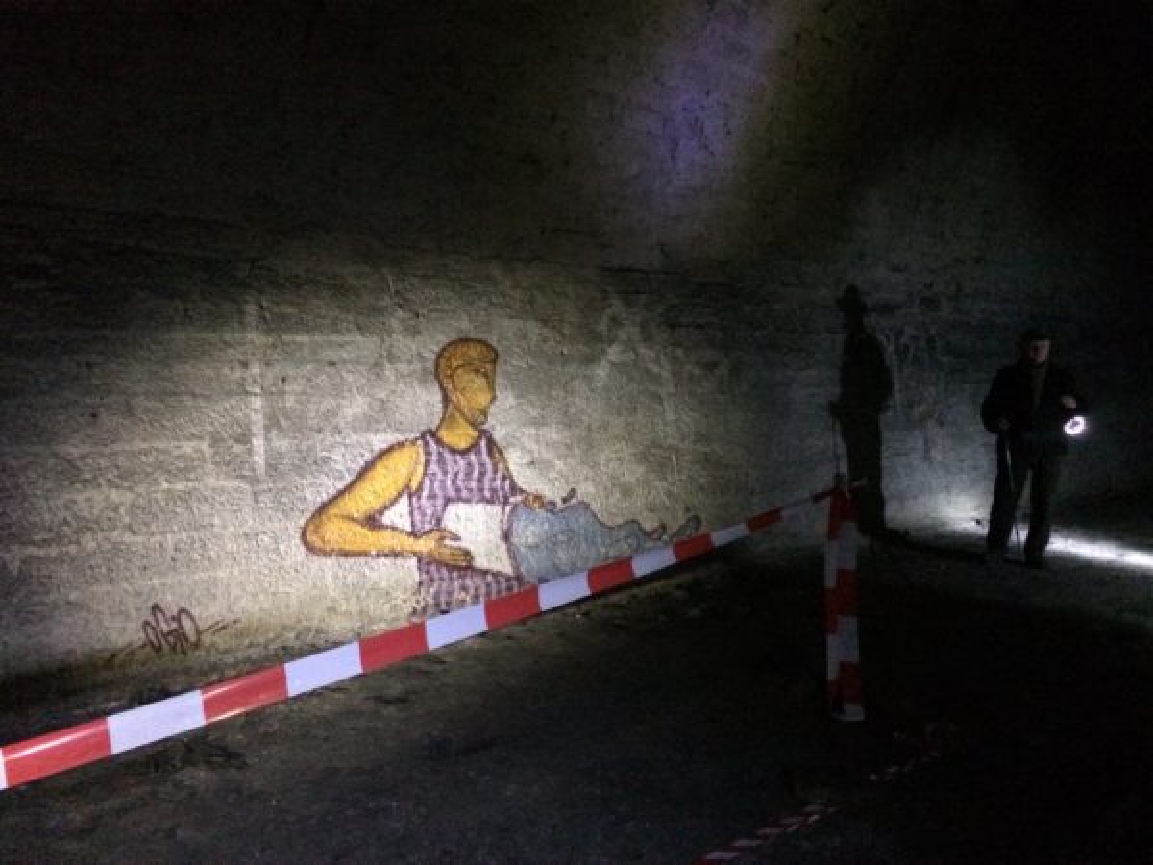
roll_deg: +0.4
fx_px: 966
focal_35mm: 29
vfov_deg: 48.2
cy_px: 432
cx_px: 576
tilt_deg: -4.1
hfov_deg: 61.7
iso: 800
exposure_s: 1/15
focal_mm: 4.15
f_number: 2.2
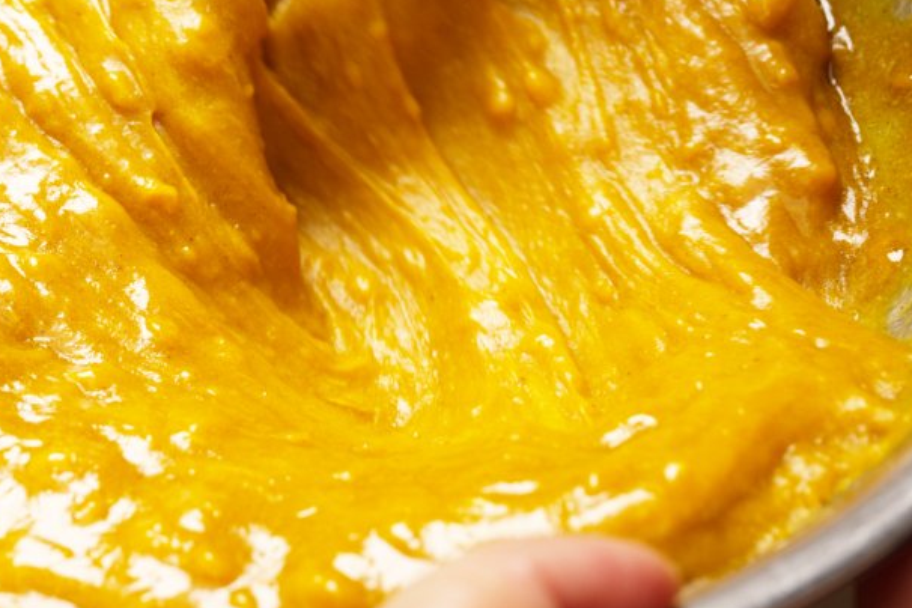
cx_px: 158
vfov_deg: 14.3
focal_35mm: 95
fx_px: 2406
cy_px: 109
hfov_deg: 21.2
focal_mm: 48
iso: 800
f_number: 8
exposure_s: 1/800
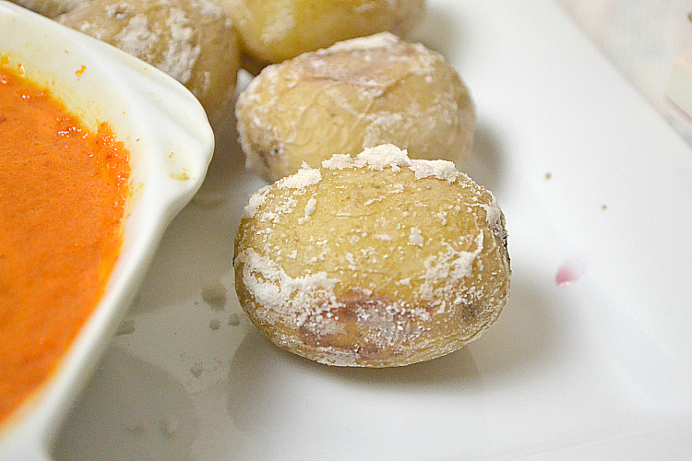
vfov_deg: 17.5
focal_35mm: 78
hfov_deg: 26.0
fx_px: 1499
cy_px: 230
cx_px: 346
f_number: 5.6
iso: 3200
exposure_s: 1/320
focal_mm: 52
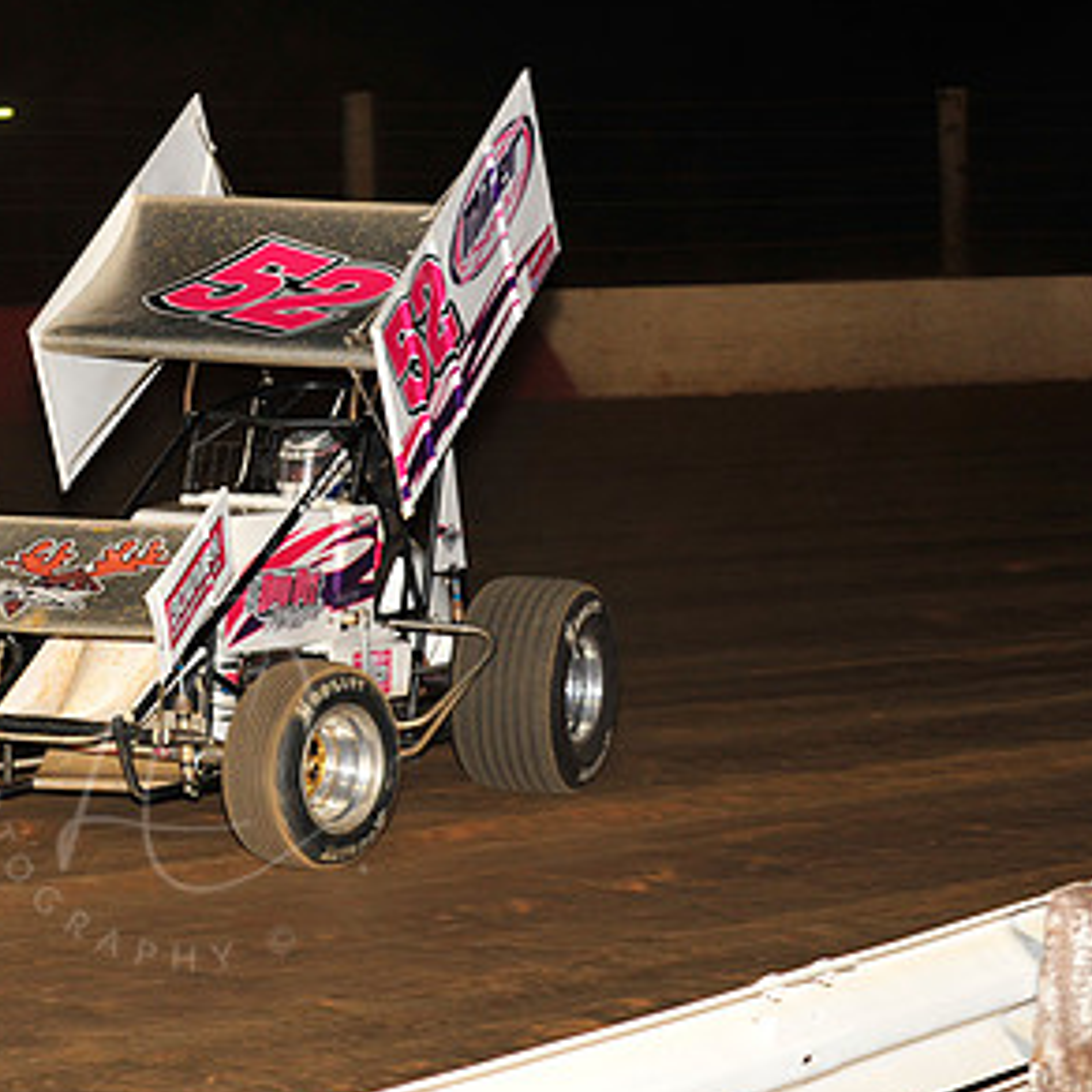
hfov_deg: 12.9
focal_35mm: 135
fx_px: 4818
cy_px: 400
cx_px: 191
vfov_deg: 12.9
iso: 800
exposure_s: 1/250
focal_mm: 80
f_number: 6.3
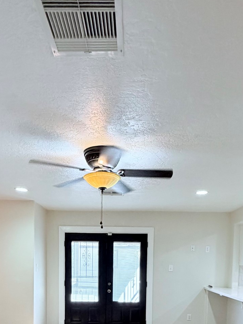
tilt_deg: -3.1
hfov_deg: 46.8
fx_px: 281
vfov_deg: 53.5
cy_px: 283
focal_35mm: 30
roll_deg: -2.1
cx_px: 128
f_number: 2.2
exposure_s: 1/60
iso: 200
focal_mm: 2.22
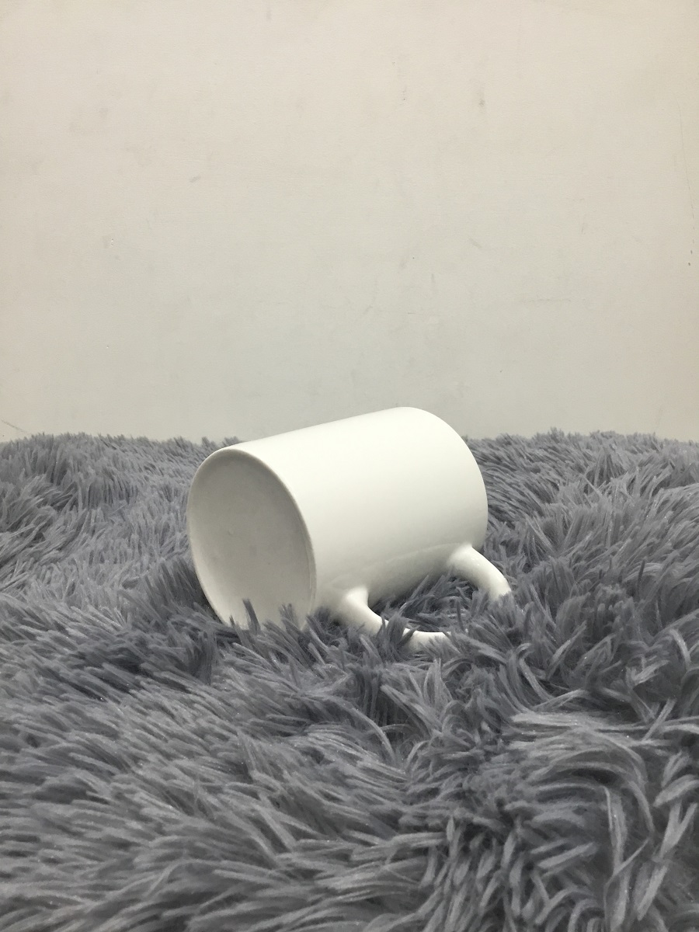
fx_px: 835
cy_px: 466
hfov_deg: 45.4
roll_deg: +1.5
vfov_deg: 58.4
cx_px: 350
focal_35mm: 31
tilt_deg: -10.7
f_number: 2.4
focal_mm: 3.3
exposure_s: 1/33
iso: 100
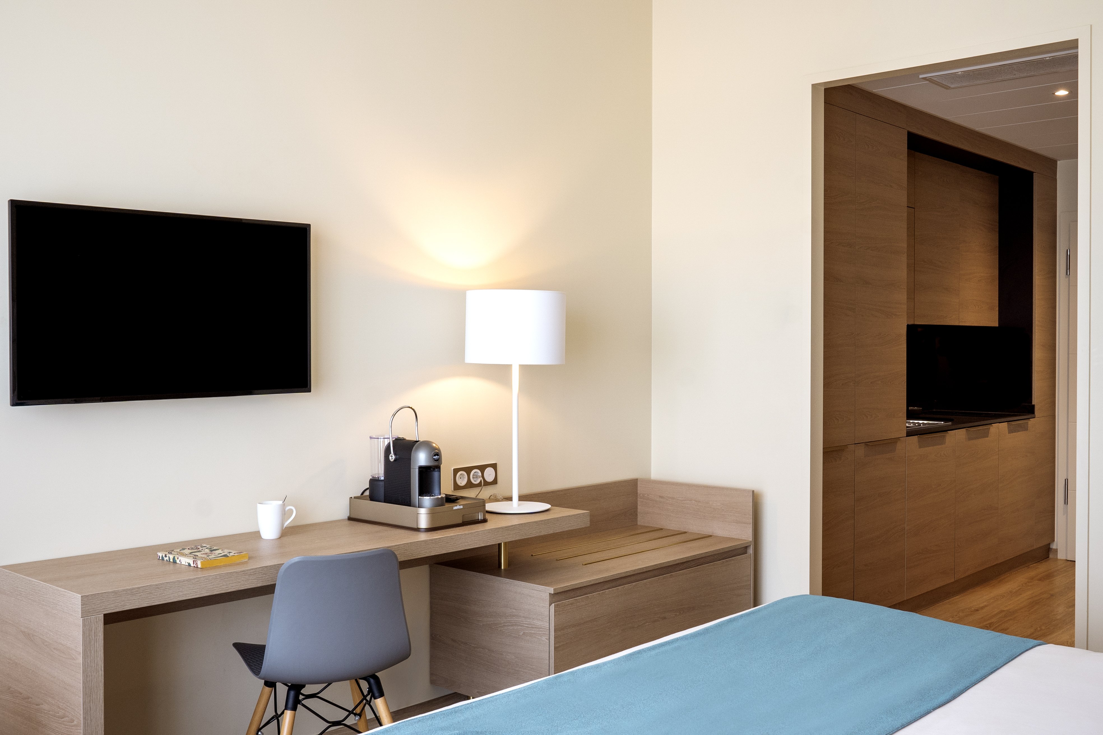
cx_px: 552
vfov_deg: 36.9
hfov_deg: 53.1
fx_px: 1103
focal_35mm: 36
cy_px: 368
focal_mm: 24
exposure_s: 1/13
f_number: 8
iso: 800
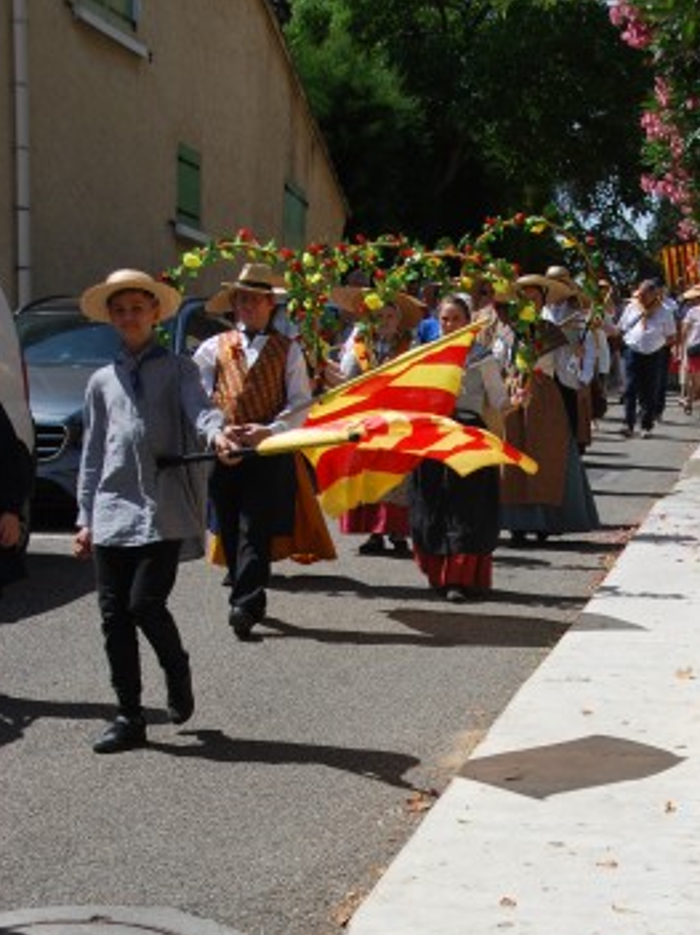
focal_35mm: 79
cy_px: 746
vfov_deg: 24.3
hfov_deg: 18.5
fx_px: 2131
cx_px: 520
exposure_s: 1/320
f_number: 9
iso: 100
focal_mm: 32
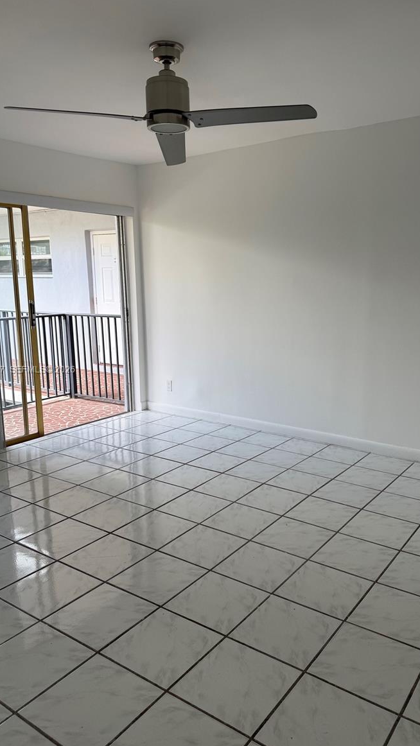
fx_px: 534
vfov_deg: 69.9
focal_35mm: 27
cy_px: 370
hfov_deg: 42.8
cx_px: 245
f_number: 1.78
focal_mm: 6.76
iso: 64
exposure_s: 1/217
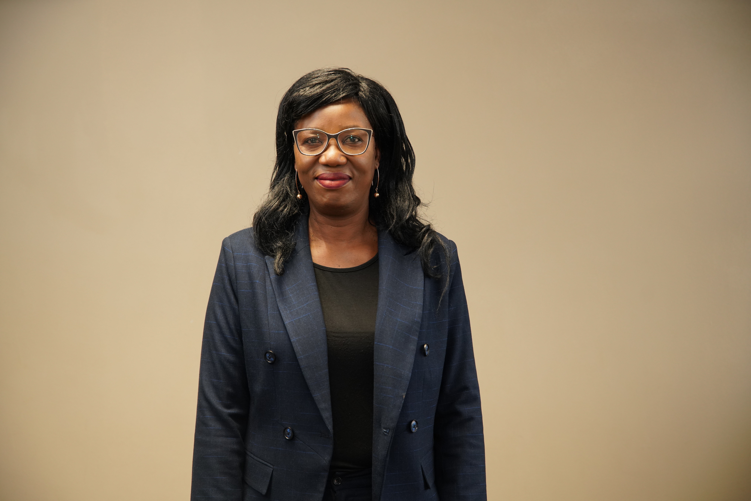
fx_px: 1460
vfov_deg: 19.5
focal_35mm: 70
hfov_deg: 28.8
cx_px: 376
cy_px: 250
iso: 1000
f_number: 4
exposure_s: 1/100
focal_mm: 70
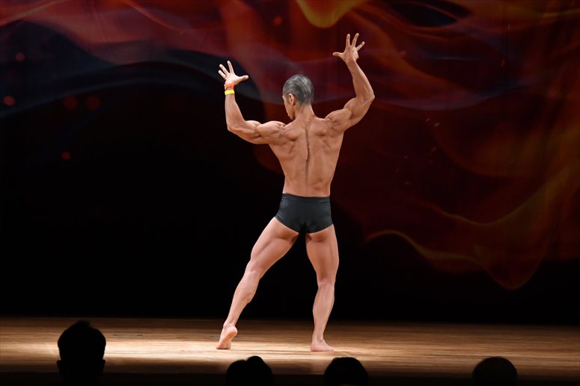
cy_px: 193
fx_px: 3494
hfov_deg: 9.5
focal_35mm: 217
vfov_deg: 6.3
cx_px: 290
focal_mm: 145
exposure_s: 1/400
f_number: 5.6
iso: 3200
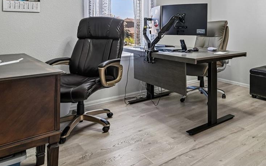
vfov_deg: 38.3
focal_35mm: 31
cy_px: 22
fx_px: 225
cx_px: 197
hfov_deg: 58.3
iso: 400
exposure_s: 1/13
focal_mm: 14
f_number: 11
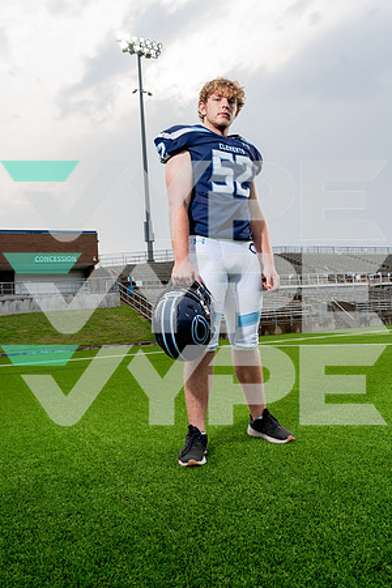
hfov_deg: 46.4
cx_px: 196
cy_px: 294
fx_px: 457
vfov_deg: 65.5
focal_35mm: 28
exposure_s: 1/250
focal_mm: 28
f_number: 6.3
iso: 160
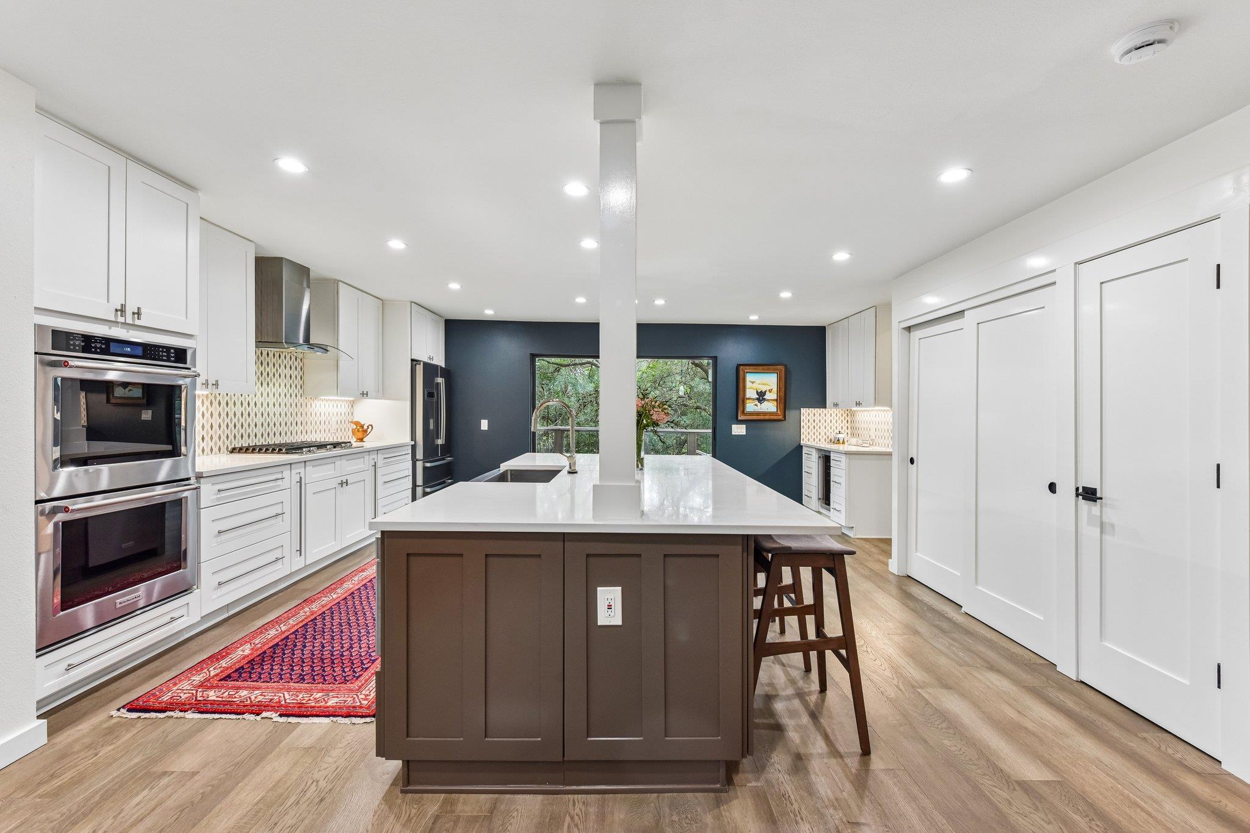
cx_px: 625
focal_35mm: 15
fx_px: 521
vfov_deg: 77.3
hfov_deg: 100.4
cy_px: 416
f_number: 8
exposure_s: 1/15
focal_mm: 15
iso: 450
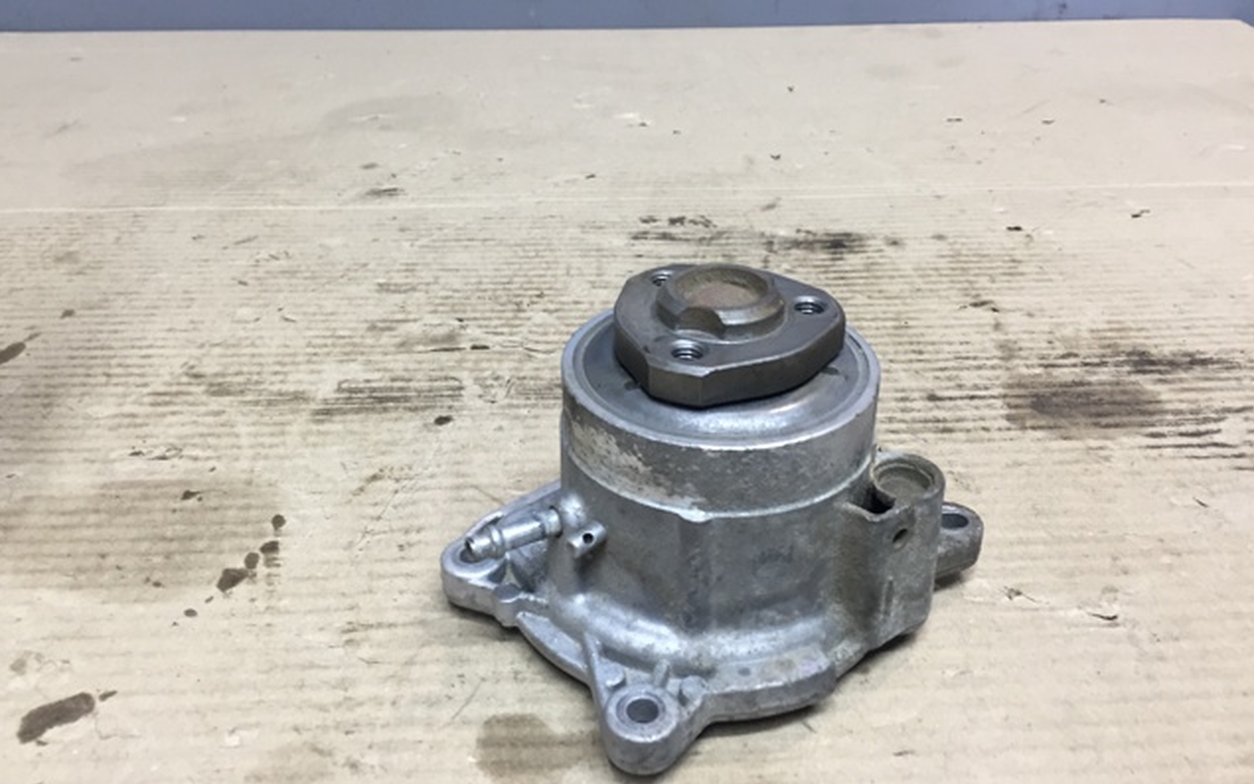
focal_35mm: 31
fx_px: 1060
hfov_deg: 61.2
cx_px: 624
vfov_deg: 40.6
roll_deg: -1.9
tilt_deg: -30.7
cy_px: 363
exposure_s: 1/33
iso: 64
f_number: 2.2
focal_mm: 4.15
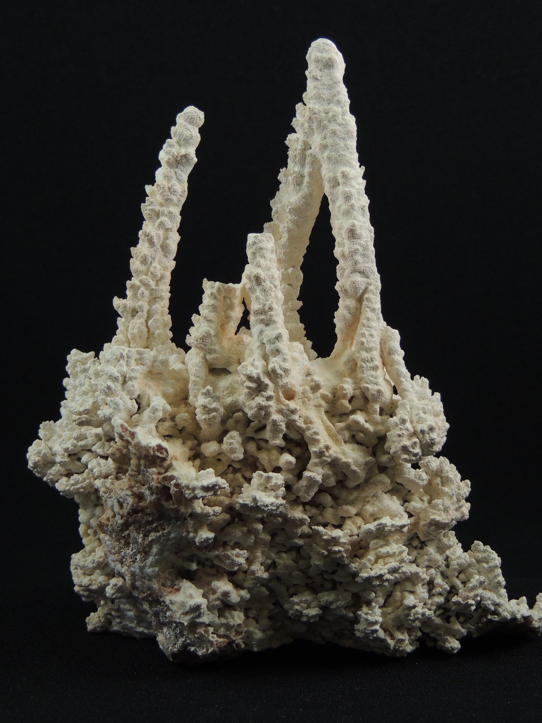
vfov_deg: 27.8
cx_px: 271
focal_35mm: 70
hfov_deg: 21.0
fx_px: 1461
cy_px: 362
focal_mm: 12.4
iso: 200
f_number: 3.9
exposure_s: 1/60
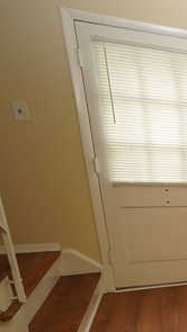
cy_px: 253
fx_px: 370
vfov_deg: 46.4
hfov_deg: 18.4
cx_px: 376
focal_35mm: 42
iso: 1250
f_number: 4
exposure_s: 1/60
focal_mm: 10.5
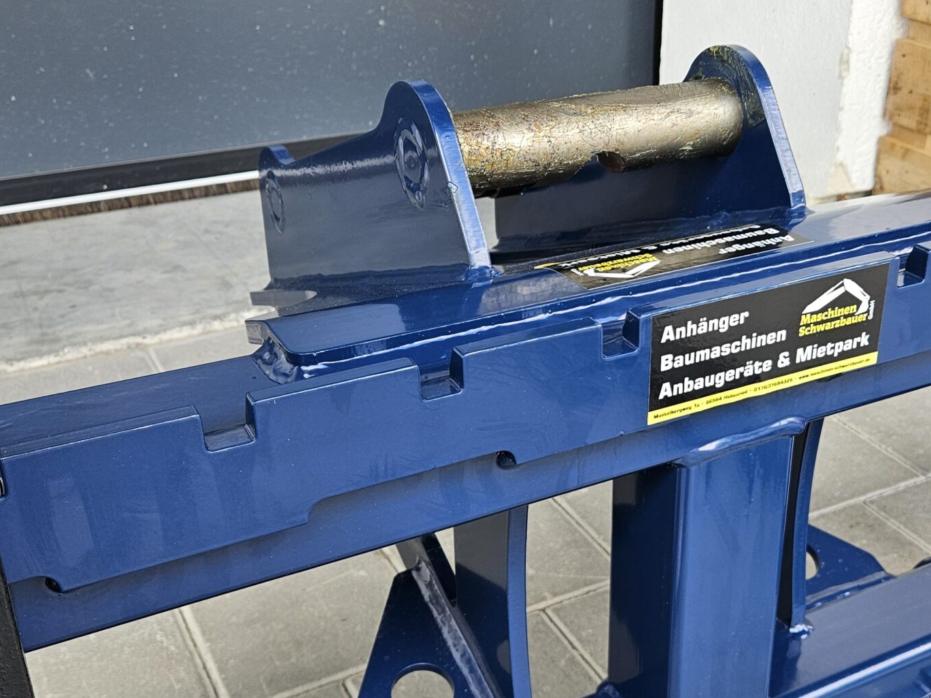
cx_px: 590
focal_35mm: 43
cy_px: 387
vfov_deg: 33.6
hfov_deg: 43.5
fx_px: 1157
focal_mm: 5.4
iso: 64
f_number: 1.8
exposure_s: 1/180
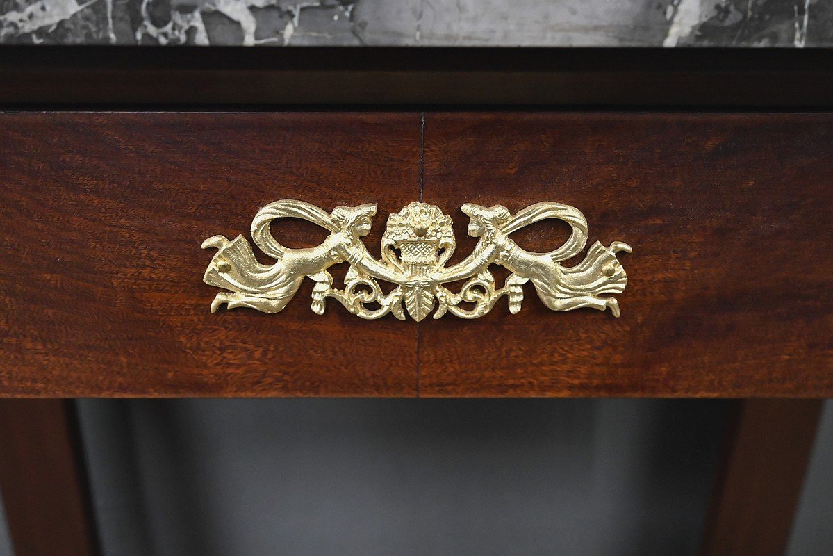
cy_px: 278
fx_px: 683
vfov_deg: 44.3
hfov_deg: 62.8
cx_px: 416
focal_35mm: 30
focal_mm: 29.5
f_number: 5.6
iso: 5000
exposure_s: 1/125
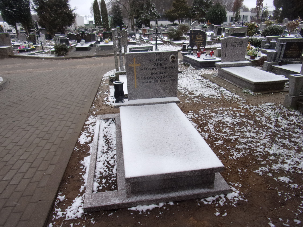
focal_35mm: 24
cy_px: 114
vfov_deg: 56.8
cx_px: 152
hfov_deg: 71.6
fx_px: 210
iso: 80
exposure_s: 1/250
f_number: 3.3
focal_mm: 4.3
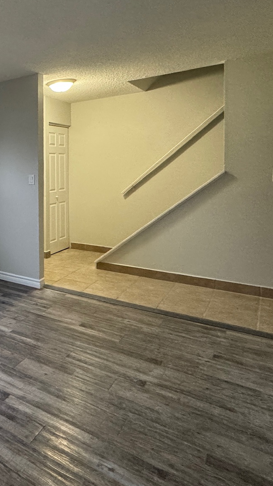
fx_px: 347
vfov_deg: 69.0
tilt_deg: -2.5
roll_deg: +1.0
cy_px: 189
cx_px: -89
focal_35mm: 27
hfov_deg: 31.8
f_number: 2.2
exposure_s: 1/60
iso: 640
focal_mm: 2.22
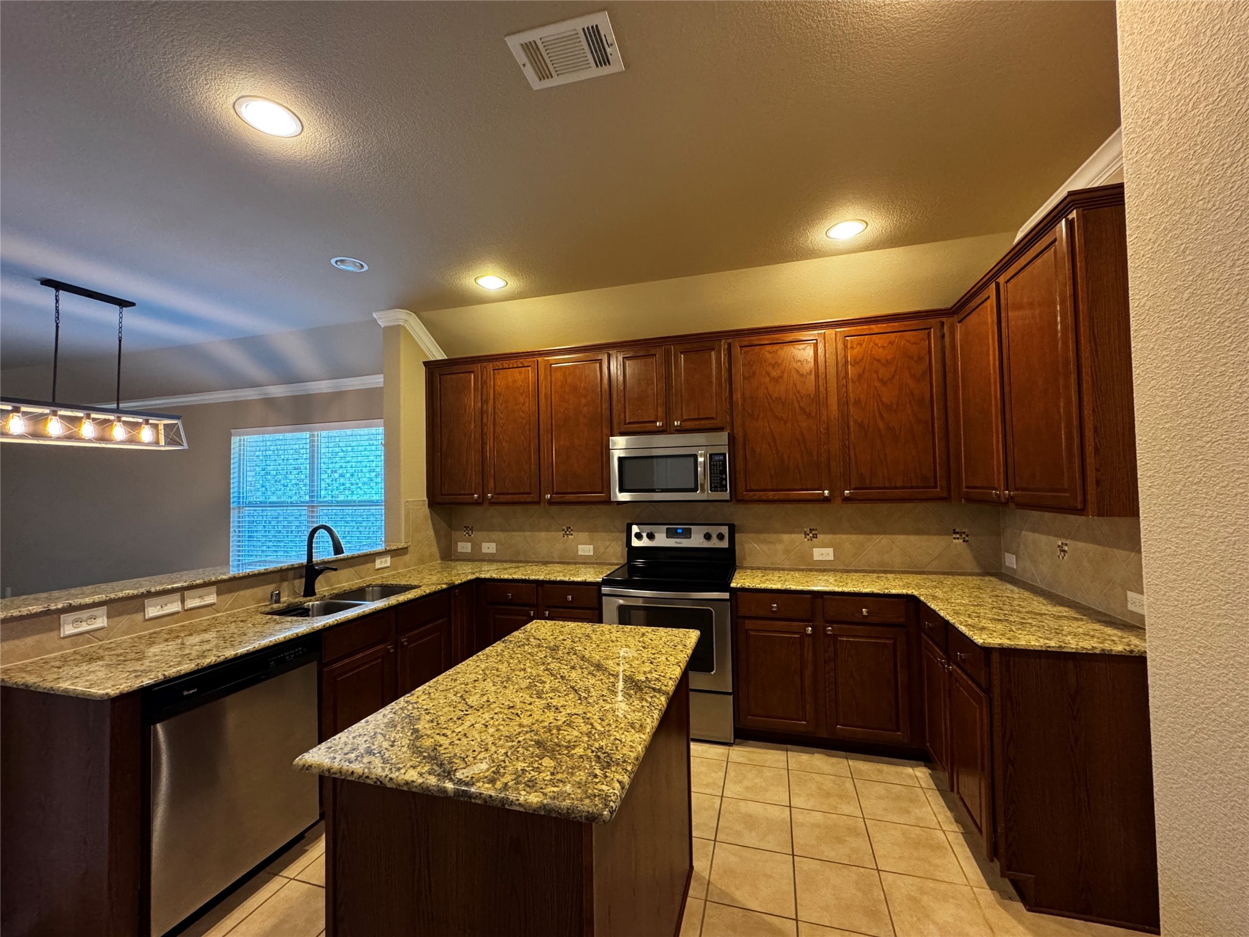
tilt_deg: +1.5
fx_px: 505
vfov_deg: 85.7
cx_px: 624
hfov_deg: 102.1
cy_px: 468
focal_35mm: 14
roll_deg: +1.2
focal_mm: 2.22
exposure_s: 1/60
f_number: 2.2
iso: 500
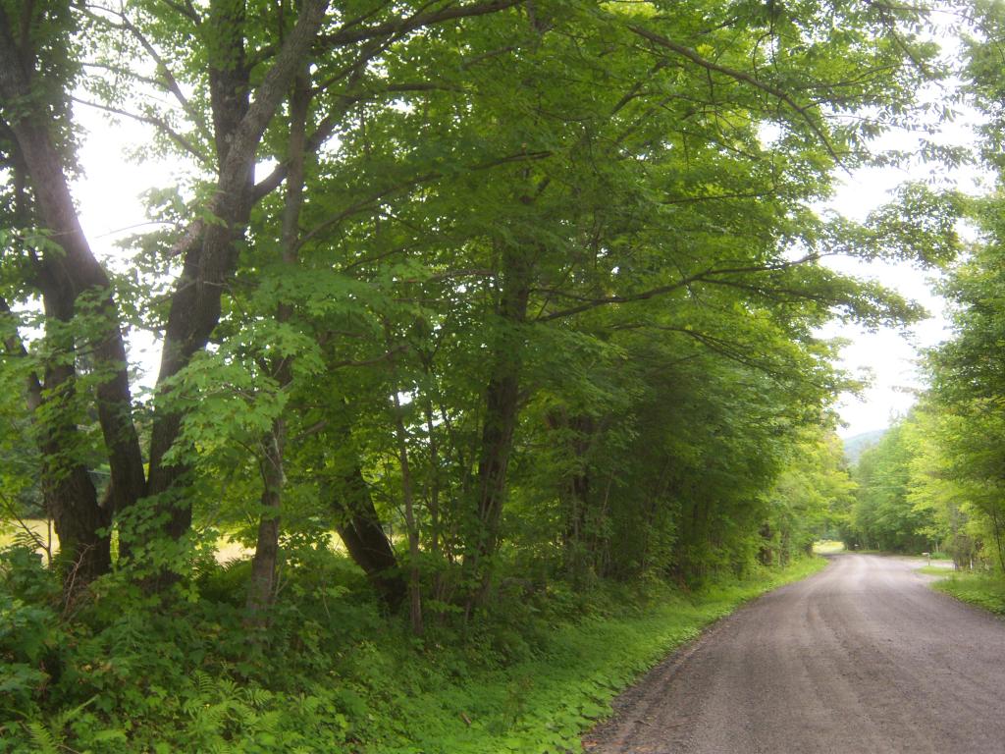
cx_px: 502
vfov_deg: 39.7
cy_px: 377
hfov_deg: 51.4
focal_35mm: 36
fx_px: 1045
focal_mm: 7.5
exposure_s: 1/80
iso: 80
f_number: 2.8
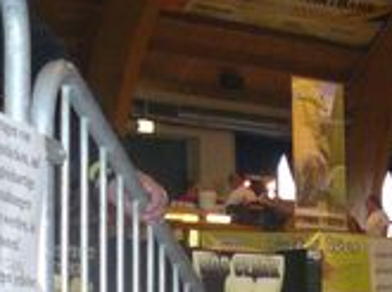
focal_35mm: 140
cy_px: 567
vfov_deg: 9.9
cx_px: 596
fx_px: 1582
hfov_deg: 13.3
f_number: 2.8
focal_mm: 6
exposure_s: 1/30
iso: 250
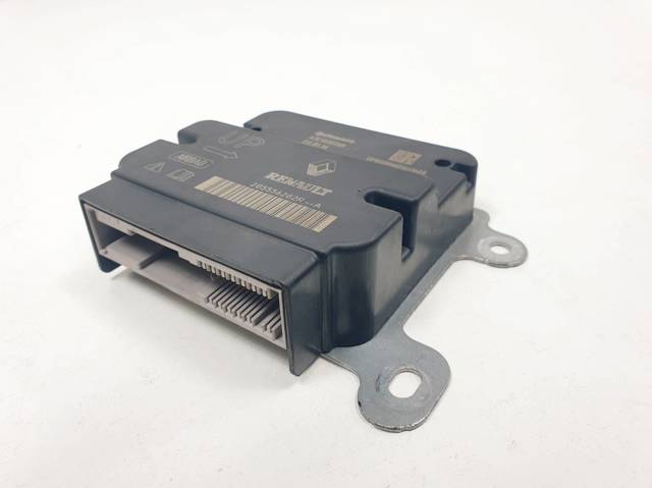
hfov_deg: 67.3
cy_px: 244
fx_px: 489
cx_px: 326
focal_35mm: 26
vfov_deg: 53.0
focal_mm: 4.3
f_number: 2.4
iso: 50
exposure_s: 1/227
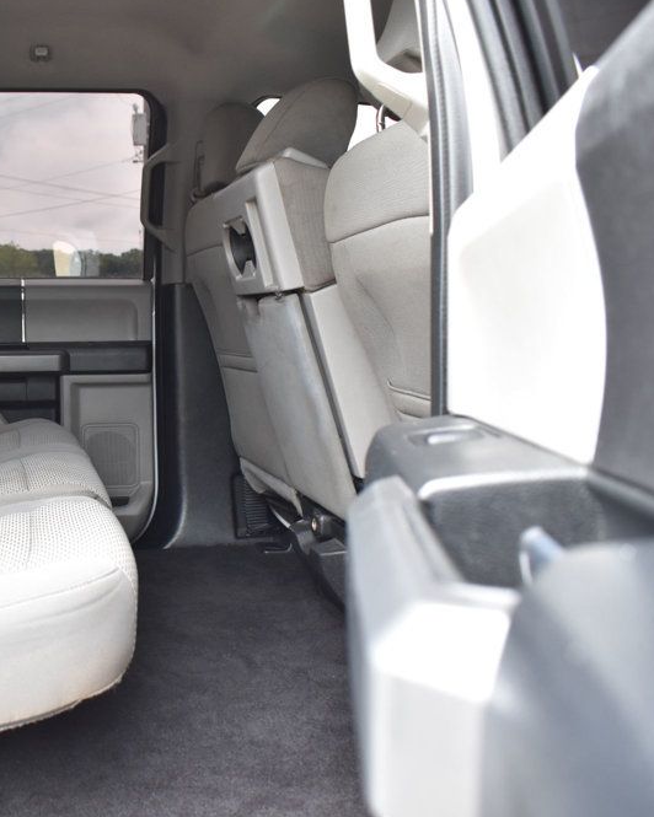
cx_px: 108
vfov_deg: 46.8
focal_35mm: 39
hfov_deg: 36.6
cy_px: 412
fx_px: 944
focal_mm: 18
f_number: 5
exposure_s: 1/125
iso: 800
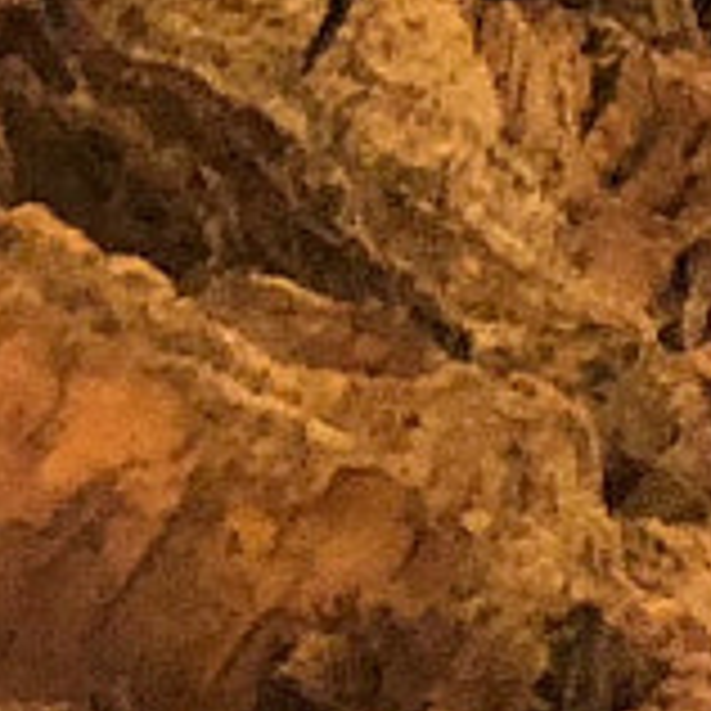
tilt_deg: +84.3
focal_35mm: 250
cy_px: -1814
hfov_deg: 7.0
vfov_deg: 6.2
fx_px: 5809
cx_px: -18
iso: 100
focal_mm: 4
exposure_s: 1/5
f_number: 1.8
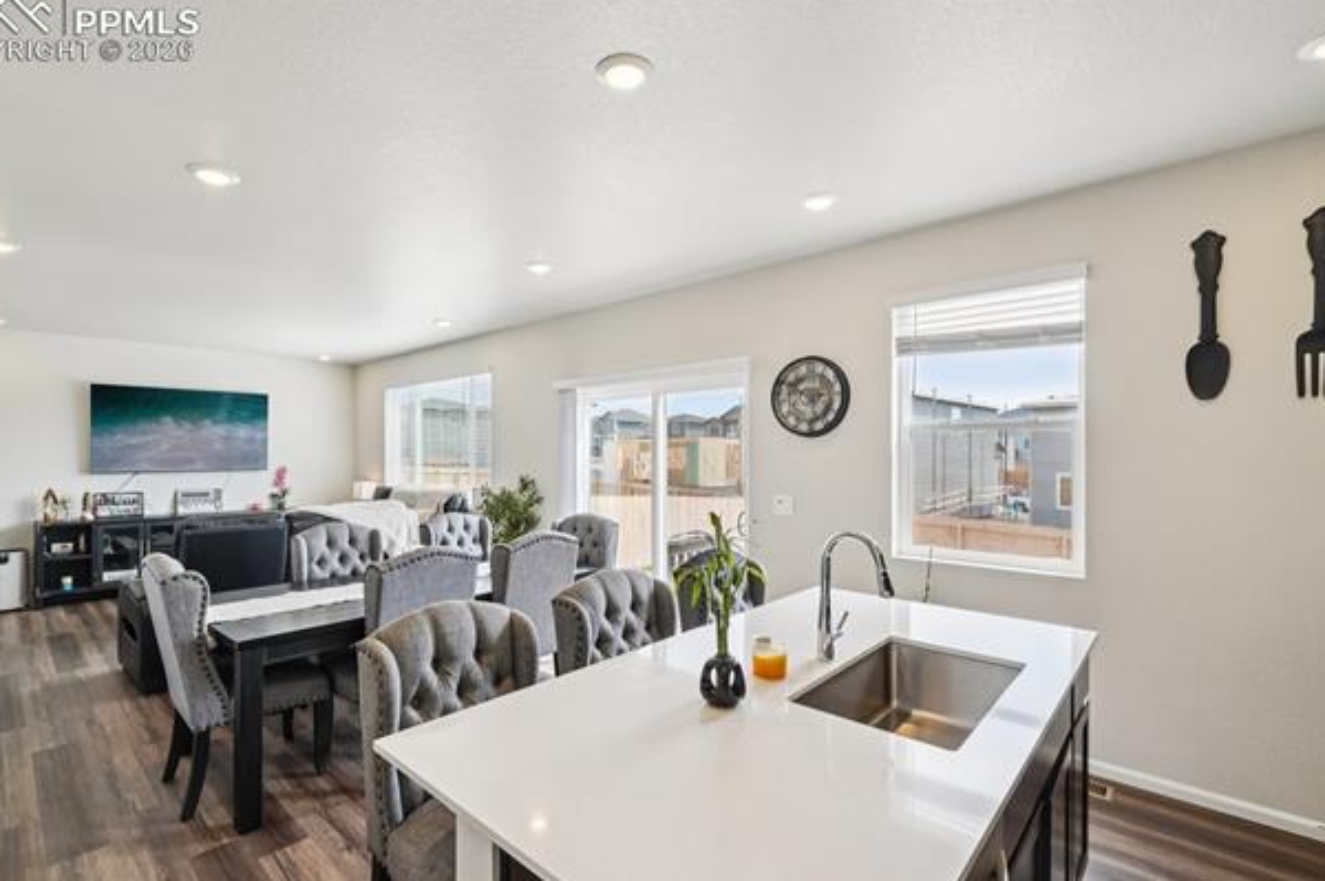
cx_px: 629
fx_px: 588
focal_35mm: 16
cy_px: 455
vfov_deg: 73.6
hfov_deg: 96.7
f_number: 8
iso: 800
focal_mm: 10
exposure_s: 1/30
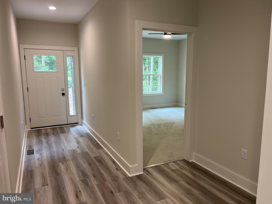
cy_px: 102
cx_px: 136
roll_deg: +1.2
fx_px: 204
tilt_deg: -7.2
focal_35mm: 26
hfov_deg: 67.3
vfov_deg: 53.1
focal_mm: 5.7
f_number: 1.5
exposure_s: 1/60
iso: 64
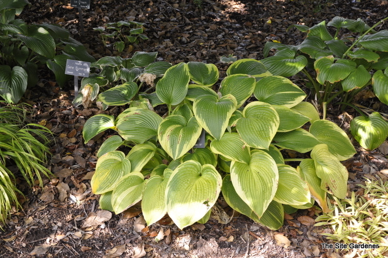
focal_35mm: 48
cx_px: 194
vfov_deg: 28.0
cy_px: 129
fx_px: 517
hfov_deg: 41.1
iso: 360
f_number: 5.6
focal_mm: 32
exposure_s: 1/125
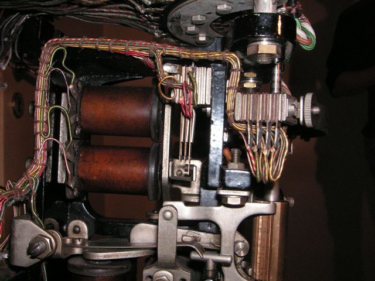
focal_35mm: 38
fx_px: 412
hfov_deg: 49.0
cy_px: 140
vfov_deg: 37.7
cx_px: 188
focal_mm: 6.3
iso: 160
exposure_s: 1/45
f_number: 6.6
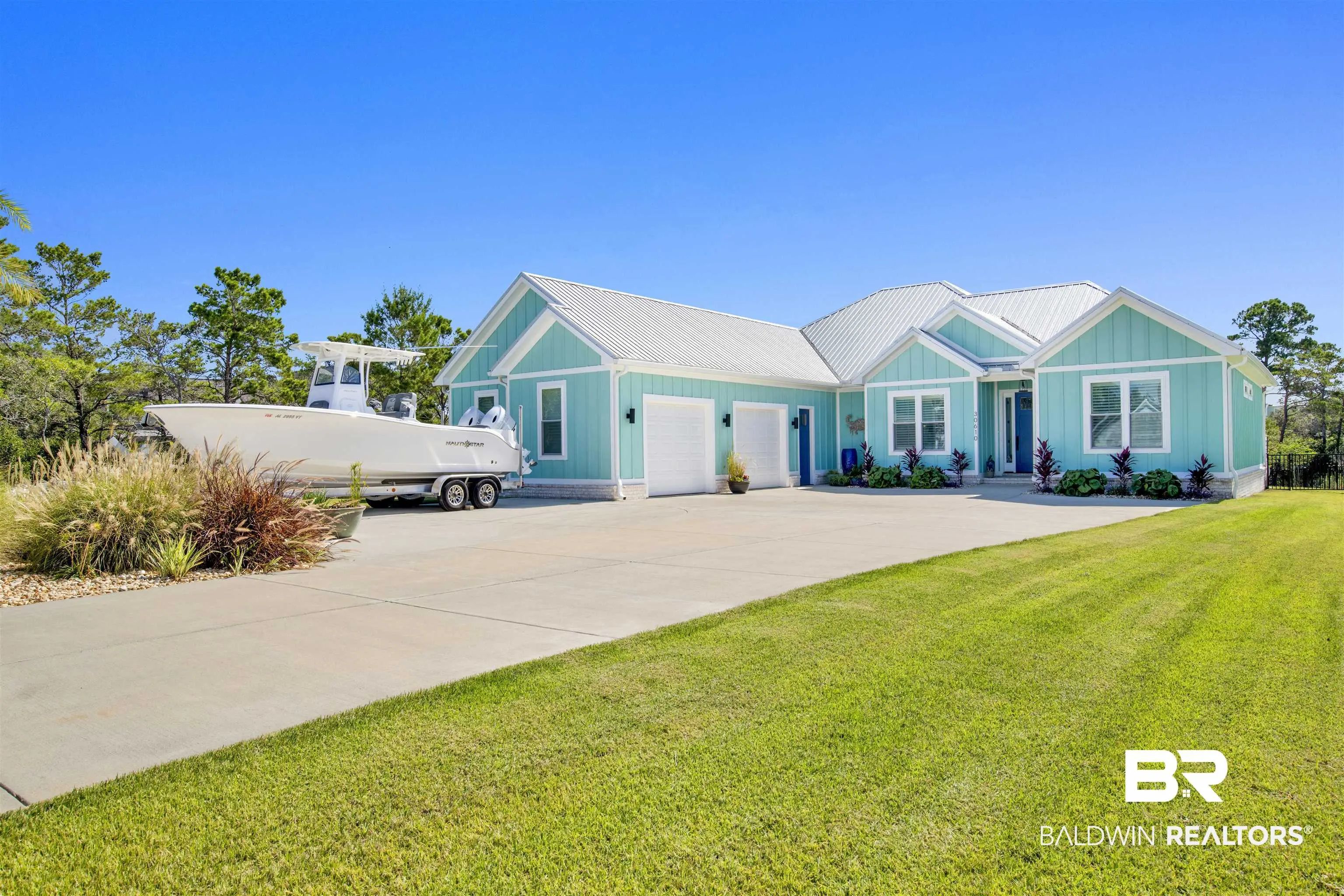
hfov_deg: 78.6
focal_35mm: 22
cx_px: 672
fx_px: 821
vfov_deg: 57.2
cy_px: 448
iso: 200
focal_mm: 22
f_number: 11
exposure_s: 1/400
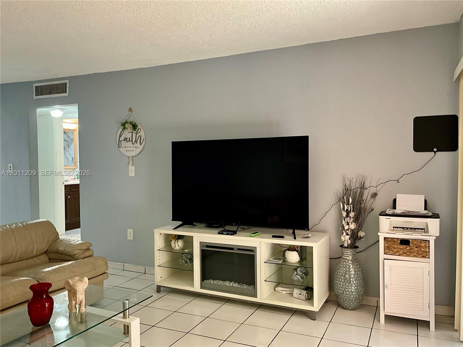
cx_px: 232
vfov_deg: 48.2
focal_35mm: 29
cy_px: 174
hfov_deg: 61.7
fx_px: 388
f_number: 1.8
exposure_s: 1/60
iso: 160
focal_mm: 3
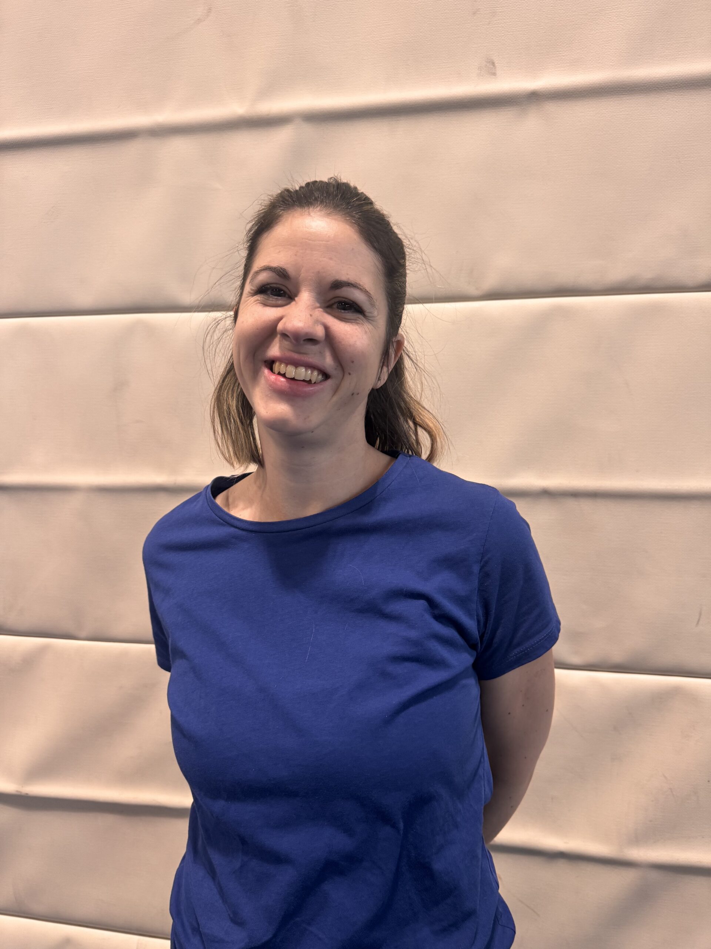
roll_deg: +0.5
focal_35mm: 24
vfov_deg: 71.6
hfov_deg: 56.8
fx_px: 657
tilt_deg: -5.7
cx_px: 356
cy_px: 474
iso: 200
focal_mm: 6.76
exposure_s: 1/50
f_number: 1.78
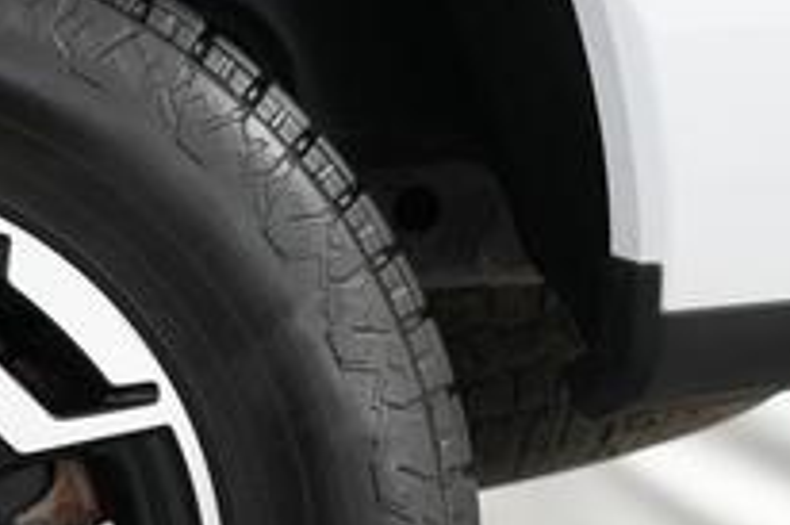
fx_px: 1908
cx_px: -192
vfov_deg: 15.3
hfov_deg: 21.5
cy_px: 582
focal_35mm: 87
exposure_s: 1/160
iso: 4000
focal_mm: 28
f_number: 2.8
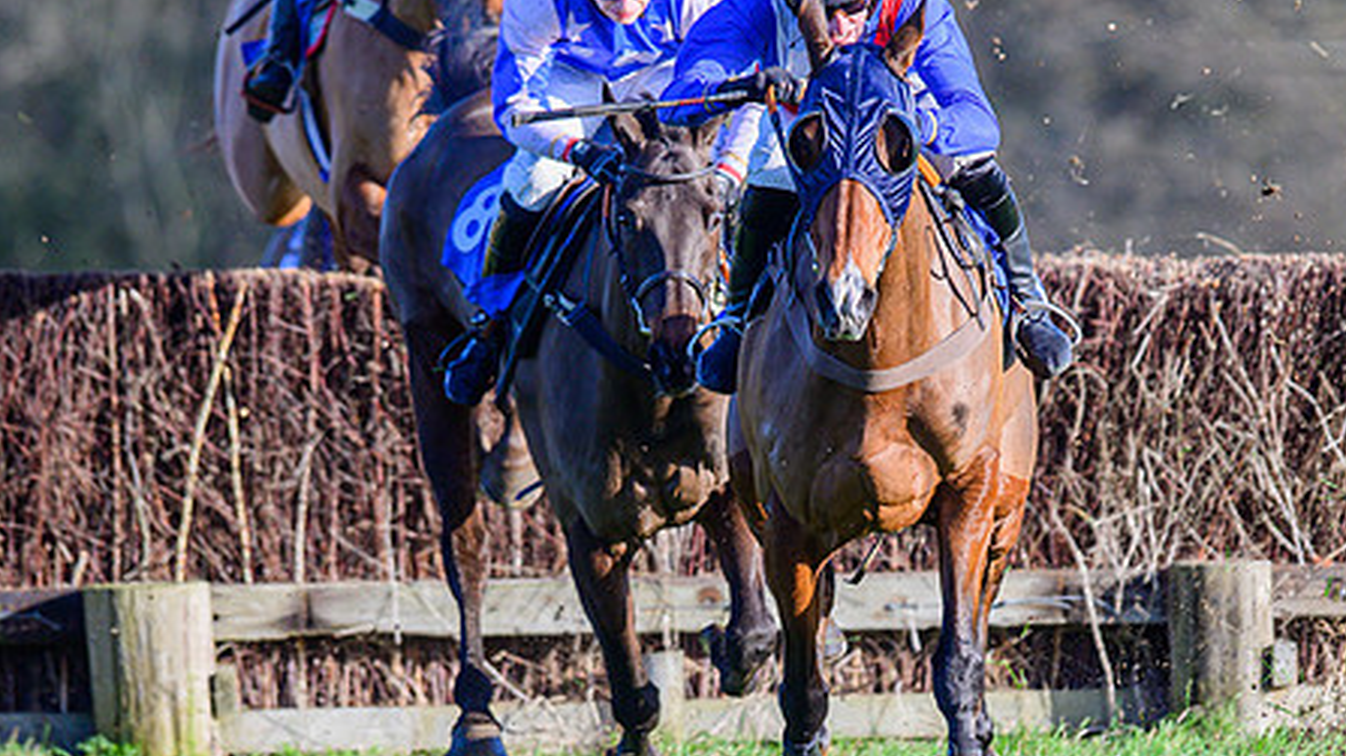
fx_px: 26436
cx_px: 861
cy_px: 271
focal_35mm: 741
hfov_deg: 2.9
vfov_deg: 1.6
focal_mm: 400
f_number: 5
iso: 400
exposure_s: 1/2000
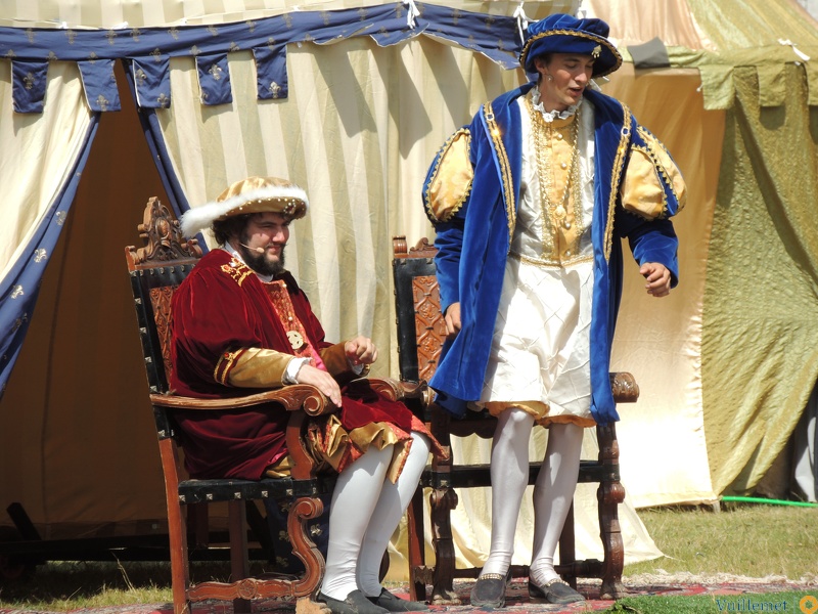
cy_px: 307
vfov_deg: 3.2
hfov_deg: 4.2
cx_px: 409
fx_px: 11106
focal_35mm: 470
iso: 100
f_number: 4.9
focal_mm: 83.8
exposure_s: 1/640
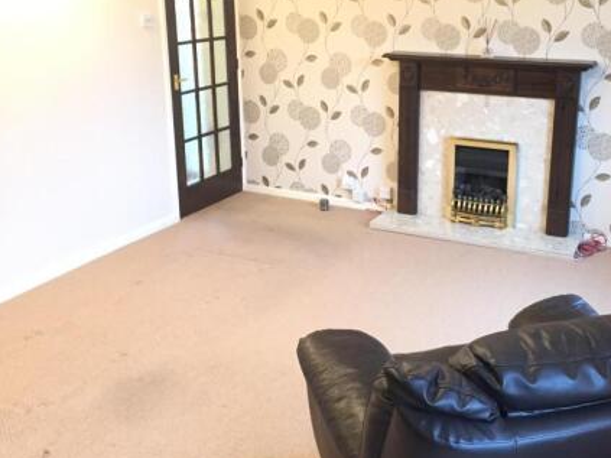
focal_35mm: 40
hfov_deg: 46.3
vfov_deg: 35.7
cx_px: 386
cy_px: 168
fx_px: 706
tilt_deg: -15.5
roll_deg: -0.4
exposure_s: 1/20
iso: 250
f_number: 2.2
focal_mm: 4.15
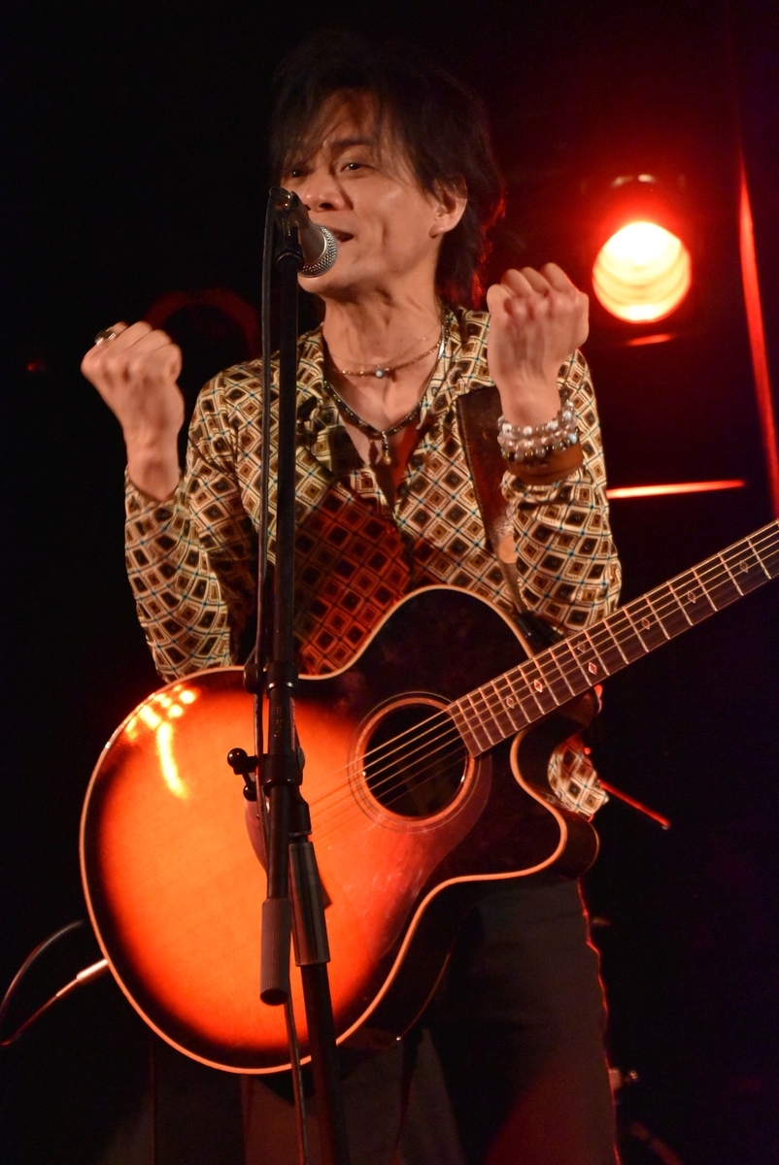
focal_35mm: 78
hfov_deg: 17.5
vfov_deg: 26.0
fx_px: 2527
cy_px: 582
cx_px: 390
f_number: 5
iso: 7200
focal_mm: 52
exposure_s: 1/60
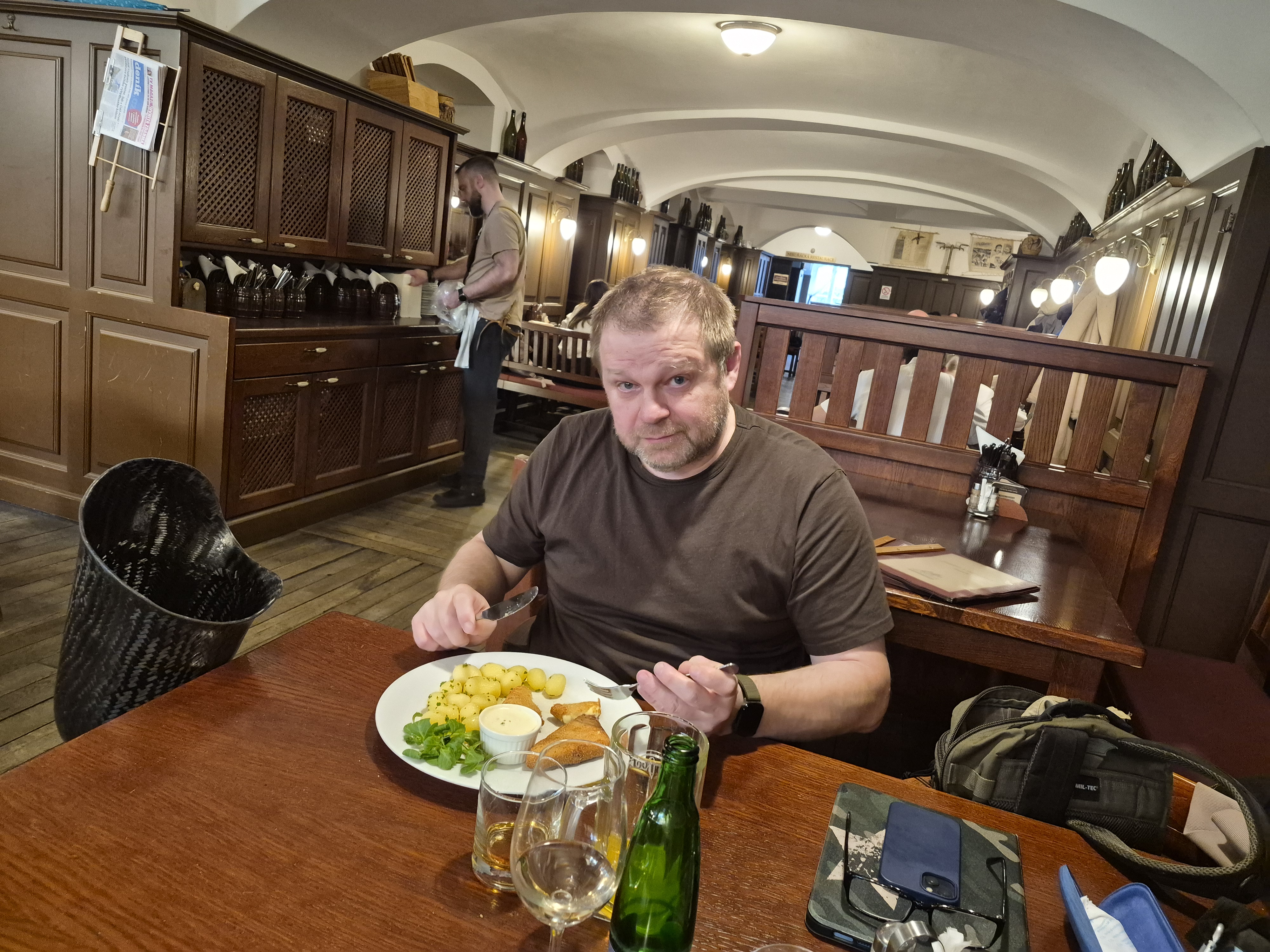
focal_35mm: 23
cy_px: 476
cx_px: 635
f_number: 1.8
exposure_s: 1/100
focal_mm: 5.4
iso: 1000
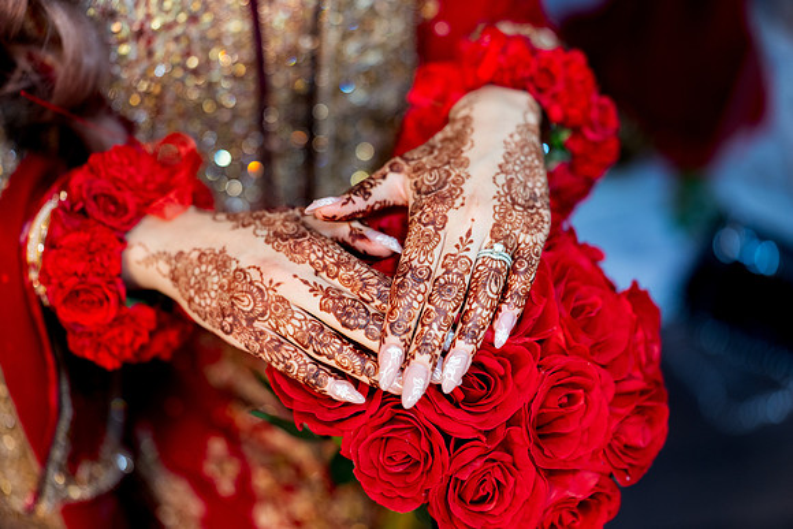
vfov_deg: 21.6
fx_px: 1388
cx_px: 396
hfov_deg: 31.9
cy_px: 264
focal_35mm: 63
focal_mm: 63
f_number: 2
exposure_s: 1/200
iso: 1000
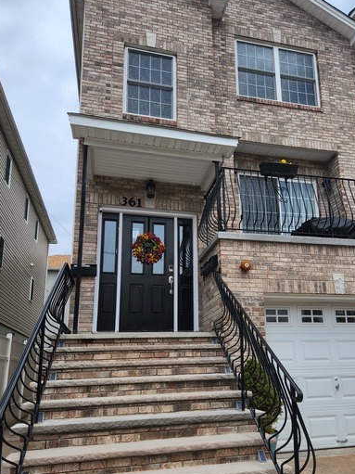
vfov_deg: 59.8
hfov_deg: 46.3
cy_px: 261
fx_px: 410
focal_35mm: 30
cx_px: 225
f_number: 1.8
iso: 20
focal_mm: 5.4
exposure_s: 1/1248
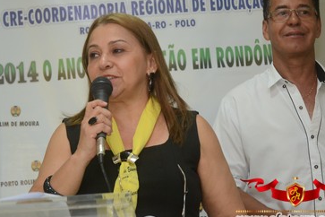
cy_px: 100
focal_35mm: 108
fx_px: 975
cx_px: 161
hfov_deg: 18.9
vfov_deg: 12.7
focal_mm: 58
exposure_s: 1/80
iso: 1600
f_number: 5
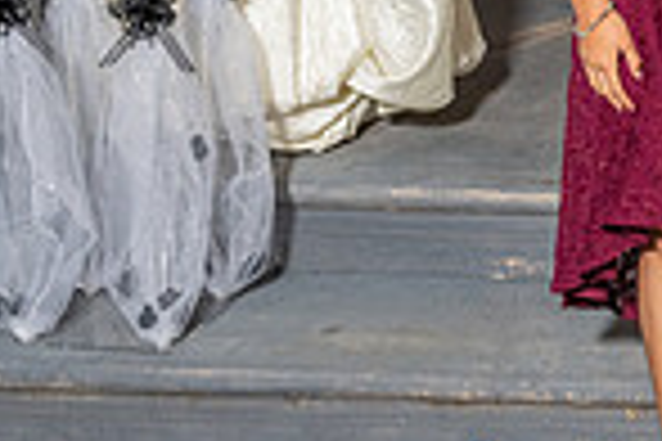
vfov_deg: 9.4
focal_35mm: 144
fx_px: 2648
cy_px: -74
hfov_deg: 13.3
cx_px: 1063
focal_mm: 35
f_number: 4.5
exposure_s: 1/200
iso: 640
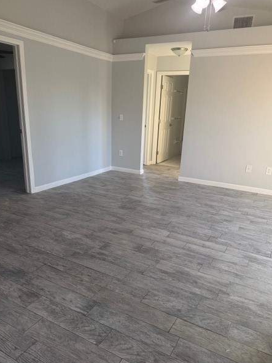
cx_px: 130
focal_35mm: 26
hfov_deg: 53.0
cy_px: 195
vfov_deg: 67.2
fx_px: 272
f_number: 1.78
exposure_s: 1/120
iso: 200
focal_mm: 6.76
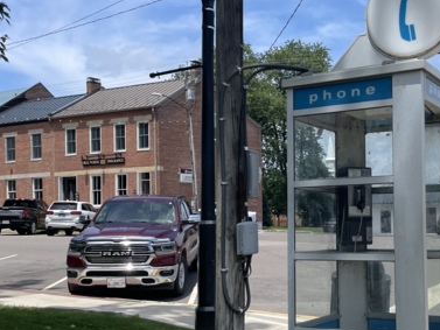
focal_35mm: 50
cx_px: 310
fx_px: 636
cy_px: 204
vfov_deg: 29.0
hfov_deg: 37.6
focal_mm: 4.2
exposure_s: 1/4000
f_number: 1.6
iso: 32
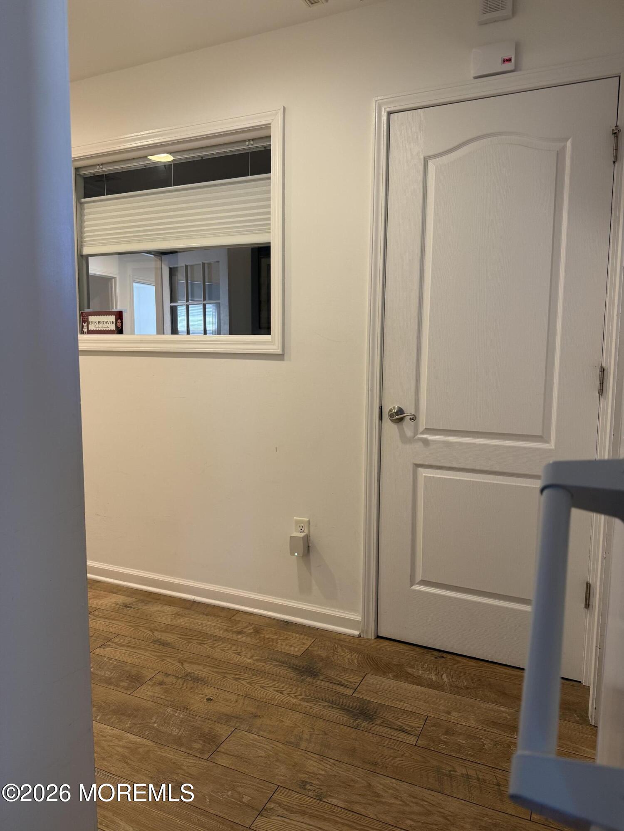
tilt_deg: -4.8
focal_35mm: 24
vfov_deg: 71.6
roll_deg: -1.1
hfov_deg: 56.8
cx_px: 312
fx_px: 577
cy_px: 416
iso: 125
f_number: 1.78
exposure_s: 1/60
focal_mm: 6.76
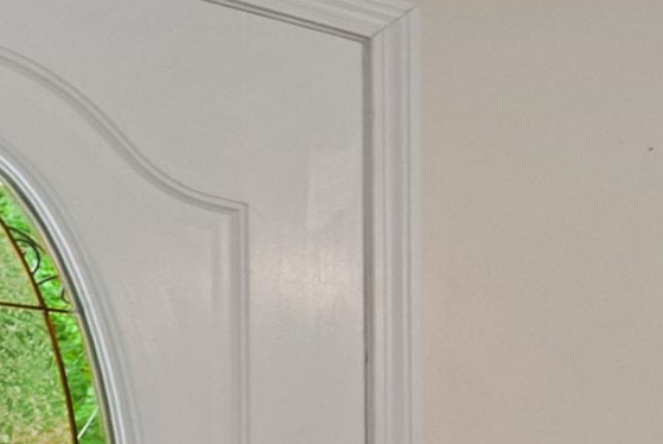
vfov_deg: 13.2
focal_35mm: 99
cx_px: 1493
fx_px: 1825
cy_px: 627
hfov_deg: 14.8
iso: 200
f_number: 10
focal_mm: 12
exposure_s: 4.5
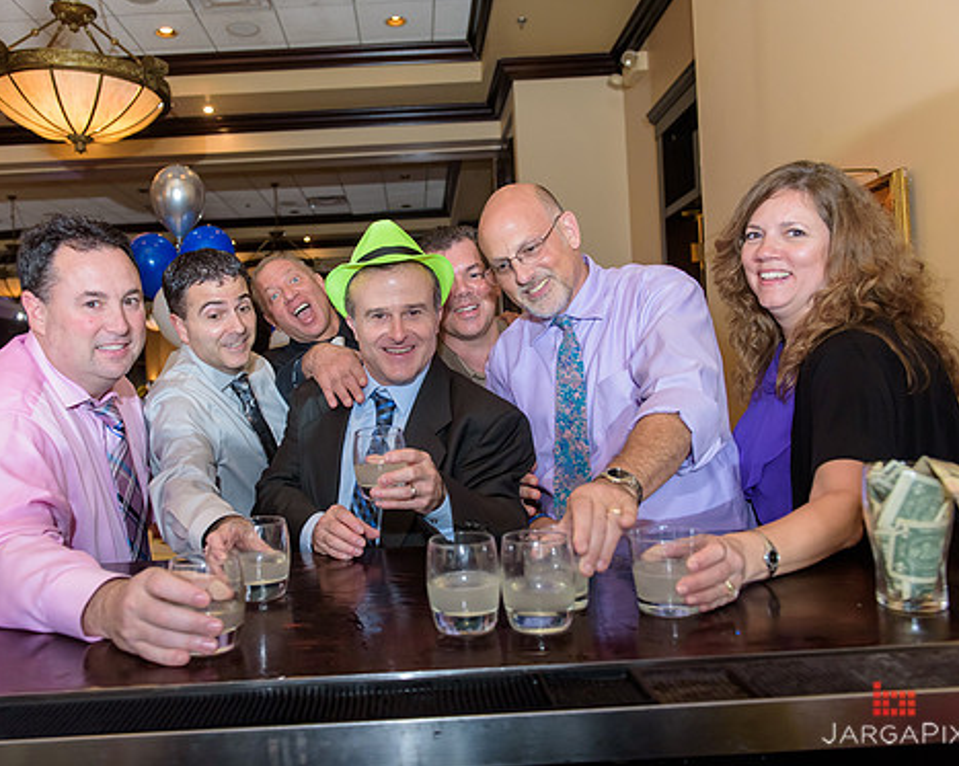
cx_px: 423
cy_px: 391
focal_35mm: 28
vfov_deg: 51.5
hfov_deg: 62.1
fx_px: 794
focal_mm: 24
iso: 1600
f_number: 3.2
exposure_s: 1/125
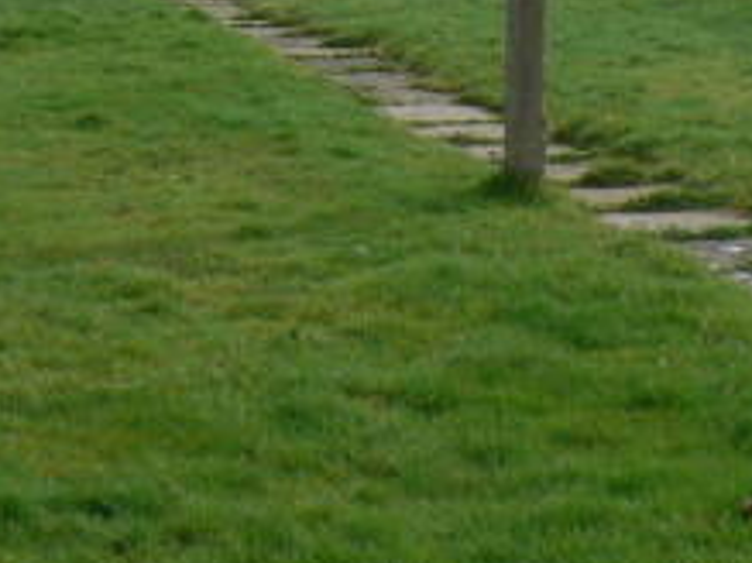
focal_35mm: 96
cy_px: -91
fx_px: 2084
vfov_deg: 14.9
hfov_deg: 20.2
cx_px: 143
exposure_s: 1/320
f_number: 5.6
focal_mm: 6
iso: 80
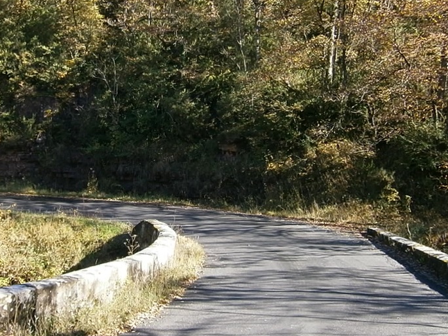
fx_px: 738
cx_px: 156
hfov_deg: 33.5
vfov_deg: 25.6
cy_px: 152
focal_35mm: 57
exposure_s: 1/200
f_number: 2.8
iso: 80
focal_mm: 4.7
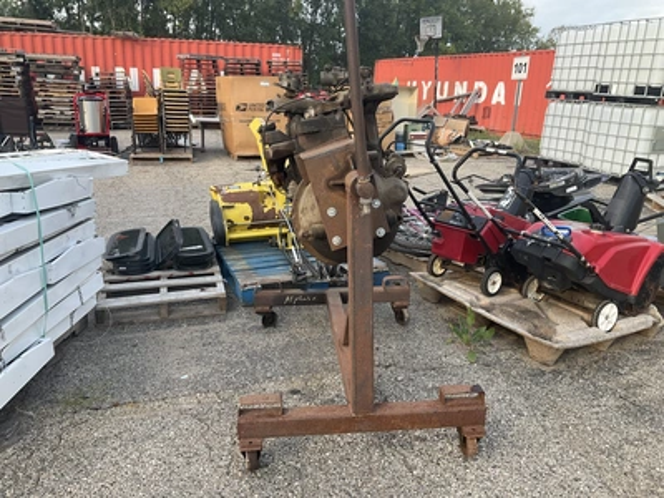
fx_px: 556
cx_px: 332
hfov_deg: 61.7
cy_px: 249
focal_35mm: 29
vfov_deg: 48.2
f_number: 1.8
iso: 20
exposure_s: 1/188
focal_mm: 3
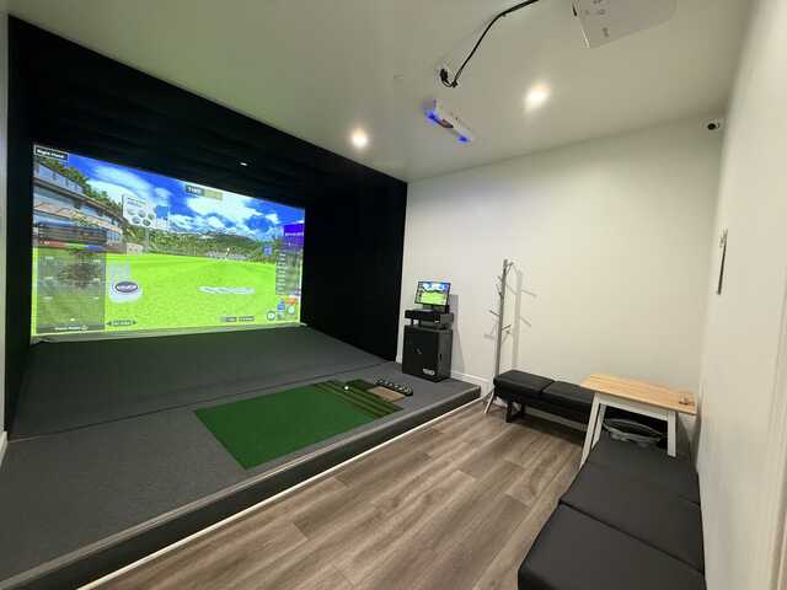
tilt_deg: -1.9
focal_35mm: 14
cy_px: 295
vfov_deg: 85.7
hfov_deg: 102.1
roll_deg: -3.5
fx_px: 318
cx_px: 394
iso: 400
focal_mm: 2.22
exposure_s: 1/60
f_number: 2.2
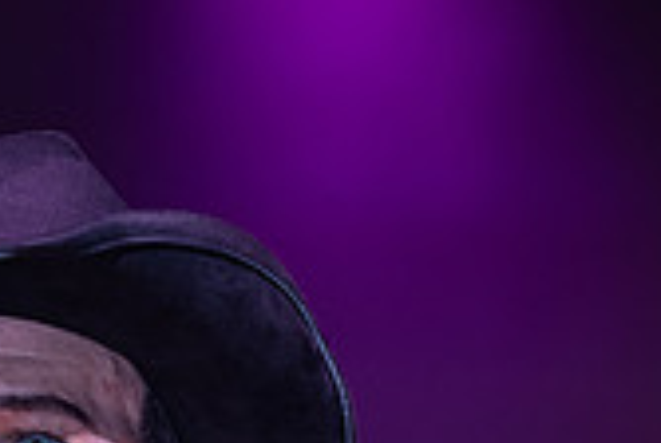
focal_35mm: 468
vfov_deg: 2.9
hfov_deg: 4.4
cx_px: 230
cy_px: 714
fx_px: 8608
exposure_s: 1/250
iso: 320
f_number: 1.8
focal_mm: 135
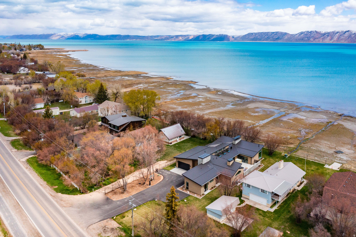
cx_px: 178
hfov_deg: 65.5
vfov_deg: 46.4
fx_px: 277
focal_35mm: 28
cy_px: 118
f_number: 7.1
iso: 400
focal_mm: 10.26
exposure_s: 1/1000
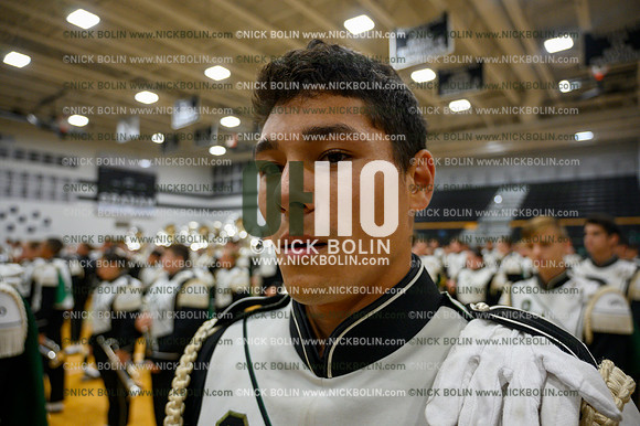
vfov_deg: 53.1
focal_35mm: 24
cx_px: 320
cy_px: 213
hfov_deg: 73.8
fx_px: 426
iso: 1250
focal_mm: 24
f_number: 4
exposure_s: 1/250
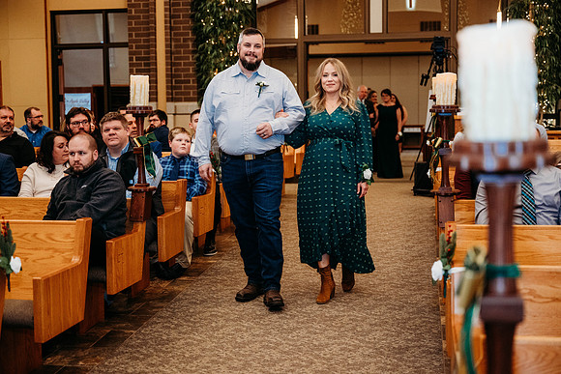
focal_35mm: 52
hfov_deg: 38.2
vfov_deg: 26.0
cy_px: 187
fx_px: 810
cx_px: 280
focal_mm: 52
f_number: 2.8
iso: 2000
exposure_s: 1/200
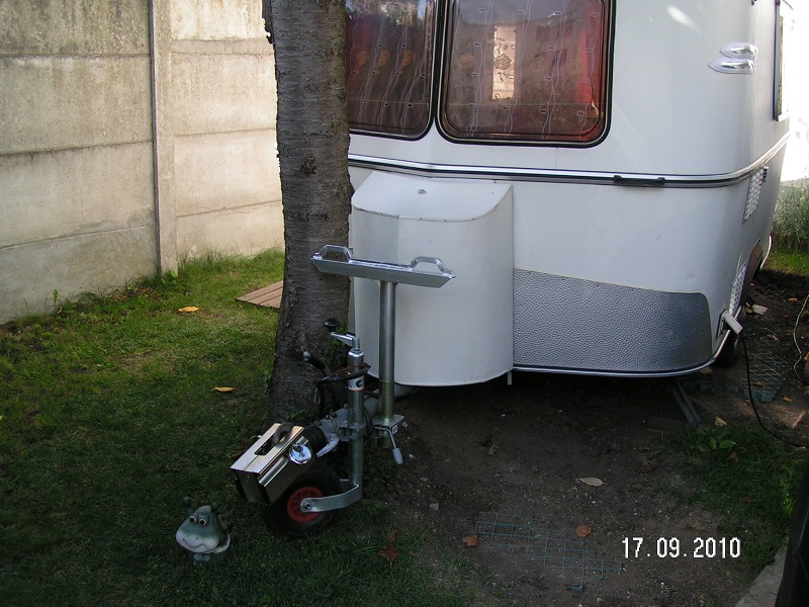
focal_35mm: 38
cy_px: 304
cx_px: 404
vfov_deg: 37.7
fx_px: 888
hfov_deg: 49.0
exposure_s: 1/125
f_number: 4.5
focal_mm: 5.8
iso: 50
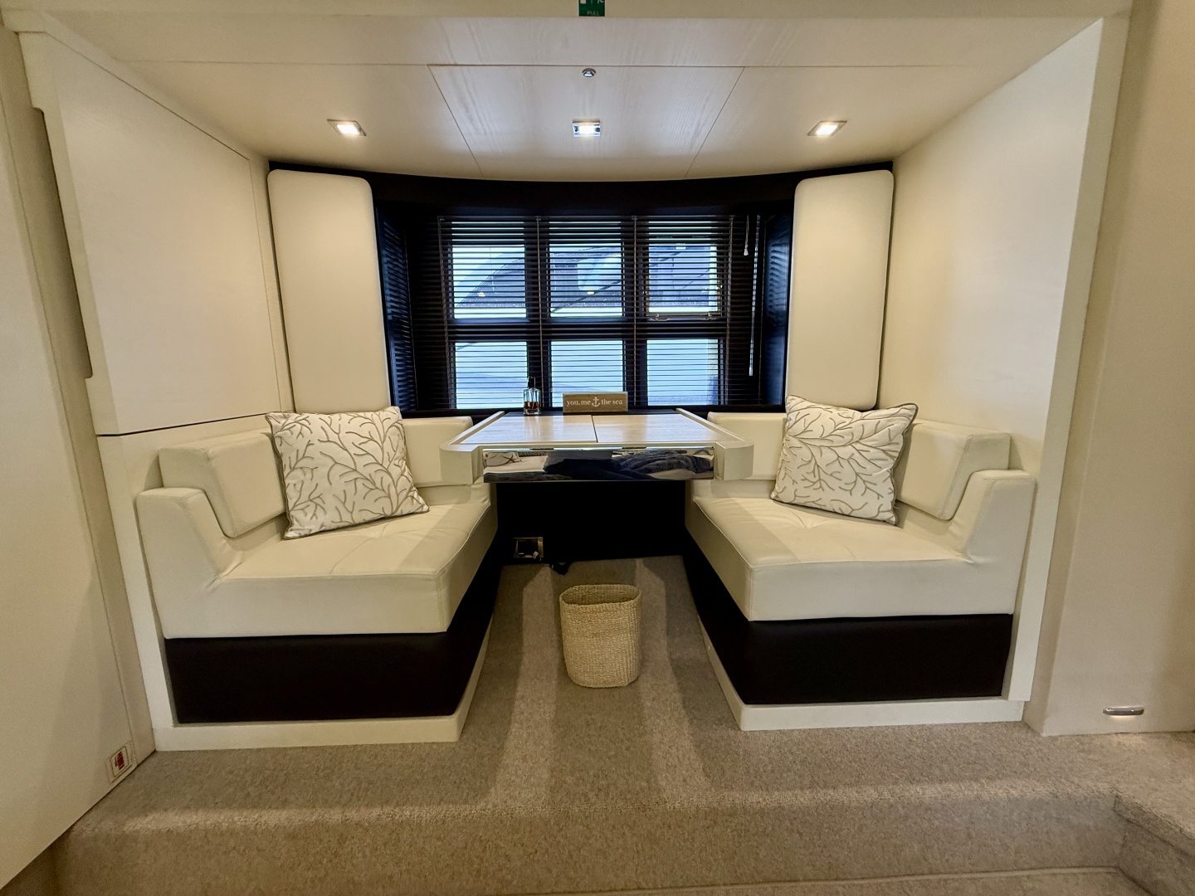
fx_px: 483
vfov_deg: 85.7
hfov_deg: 102.1
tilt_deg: -8.6
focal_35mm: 14
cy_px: 448
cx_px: 598
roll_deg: -0.1
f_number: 2.2
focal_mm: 2.22
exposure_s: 1/100
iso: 200
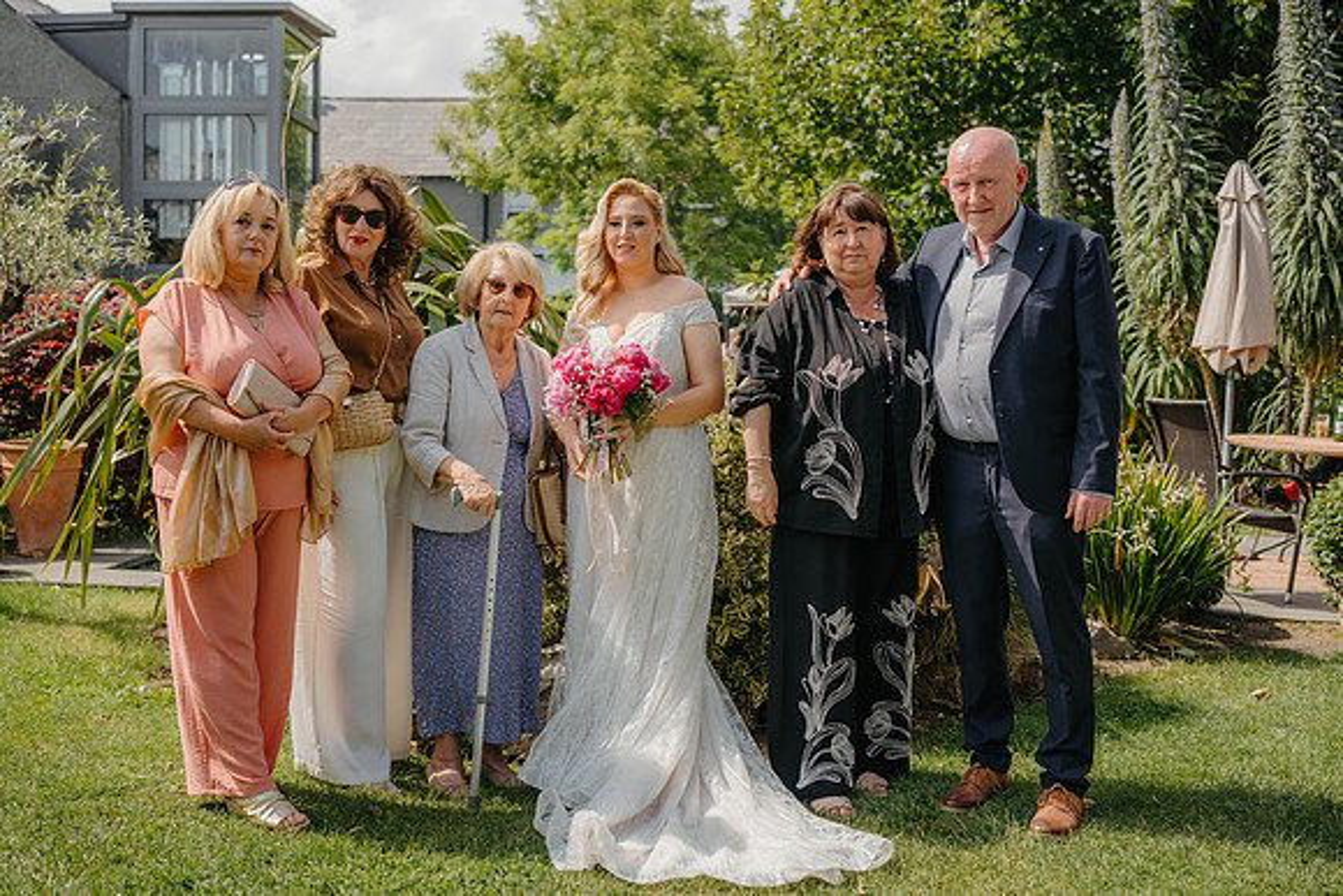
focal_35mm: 38
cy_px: 411
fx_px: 1434
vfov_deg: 34.7
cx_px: 638
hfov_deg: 50.2
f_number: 2.8
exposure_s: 1/1250
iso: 100
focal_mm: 35
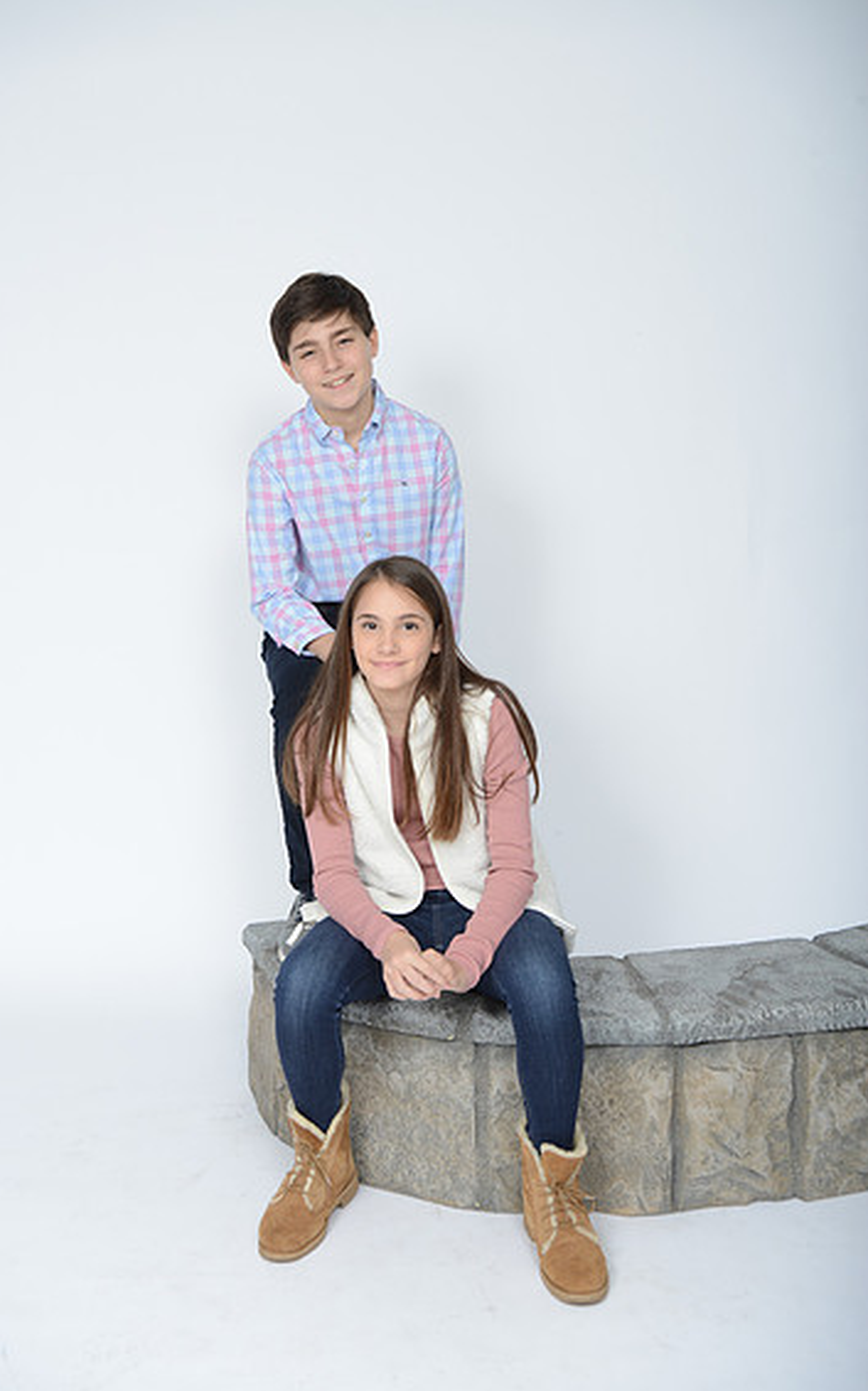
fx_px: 1744
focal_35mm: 46
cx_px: 397
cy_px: 710
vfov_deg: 43.5
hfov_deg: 27.9
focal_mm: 44
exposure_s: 1/250
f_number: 8
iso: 200
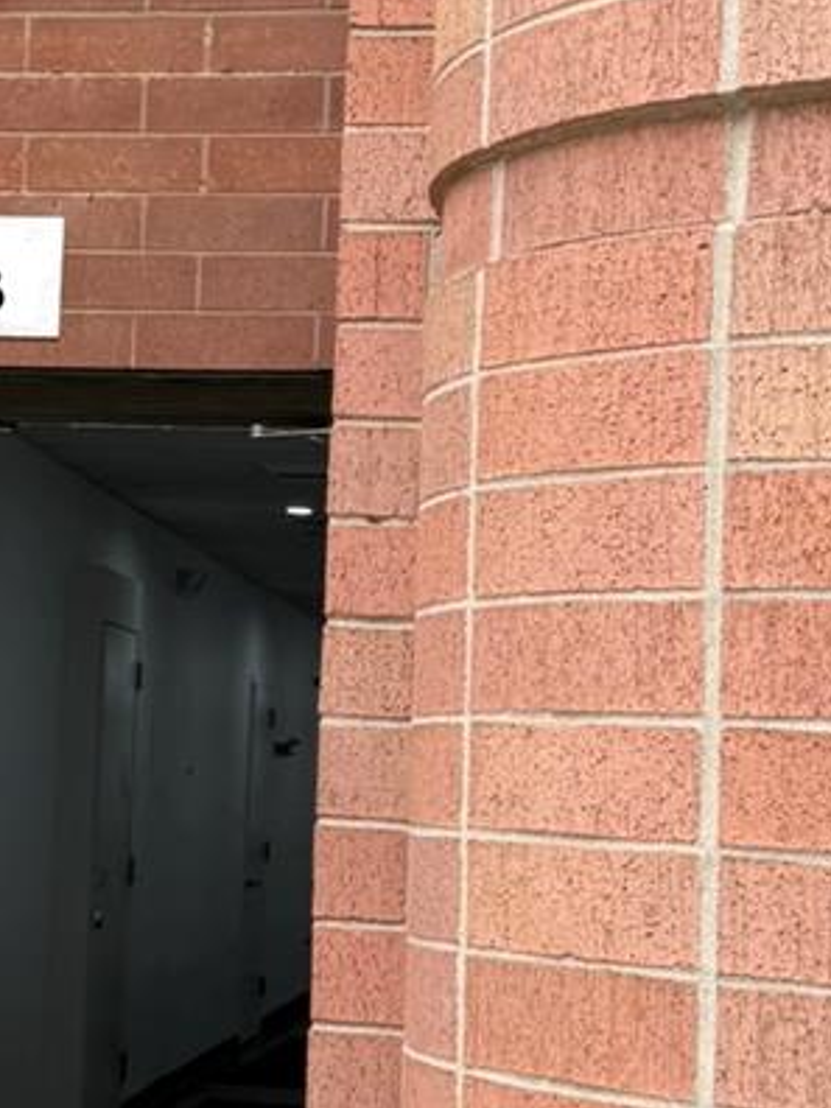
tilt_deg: +5.9
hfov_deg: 15.5
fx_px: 2977
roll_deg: -2.2
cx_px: -48
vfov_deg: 21.1
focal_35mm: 93
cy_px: 484
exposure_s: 1/206
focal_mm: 6.76
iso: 64
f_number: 1.78
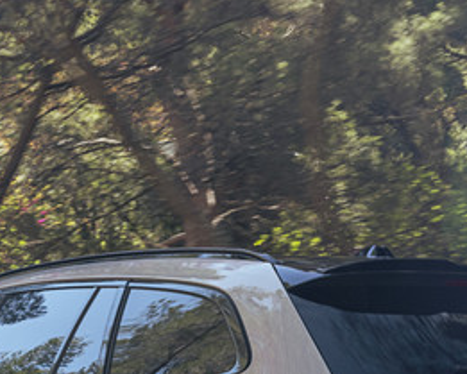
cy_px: 387
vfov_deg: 12.2
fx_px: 1728
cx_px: 417
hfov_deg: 15.2
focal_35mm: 125
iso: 125
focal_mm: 29
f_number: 9
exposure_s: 1/40
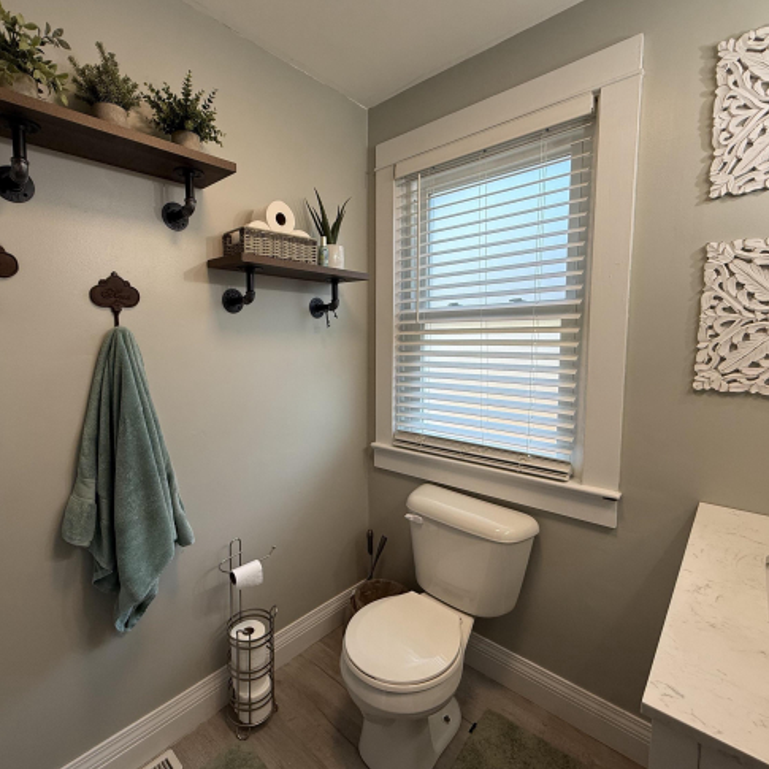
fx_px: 427
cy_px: 379
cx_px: 342
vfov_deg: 84.0
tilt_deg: -5.8
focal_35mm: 17
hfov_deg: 83.7
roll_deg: +0.3
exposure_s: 1/120
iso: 80
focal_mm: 2.22
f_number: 2.2
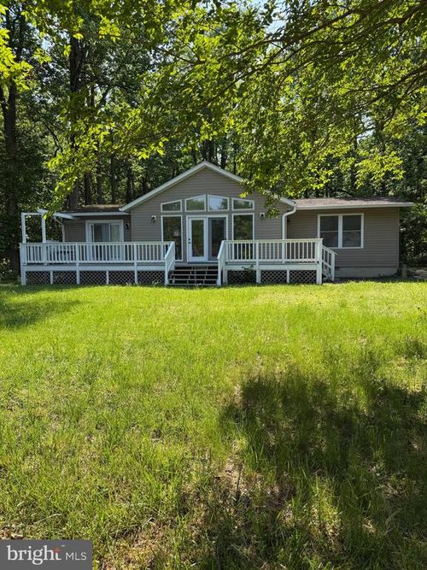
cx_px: 214
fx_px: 395
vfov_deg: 71.6
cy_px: 285
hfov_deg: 56.8
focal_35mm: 24
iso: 80
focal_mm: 6.76
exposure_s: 1/1361
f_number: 1.78
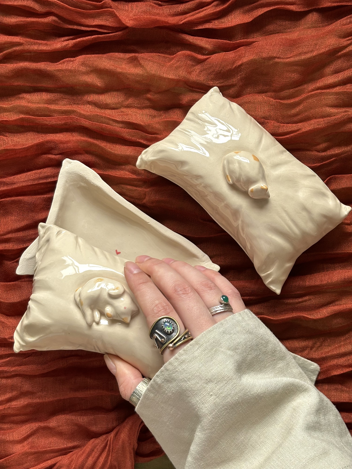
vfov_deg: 36.8
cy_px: 234
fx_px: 705
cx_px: 176
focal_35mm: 52
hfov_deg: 28.0
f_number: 1.6
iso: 50
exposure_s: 1/116
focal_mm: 5.96
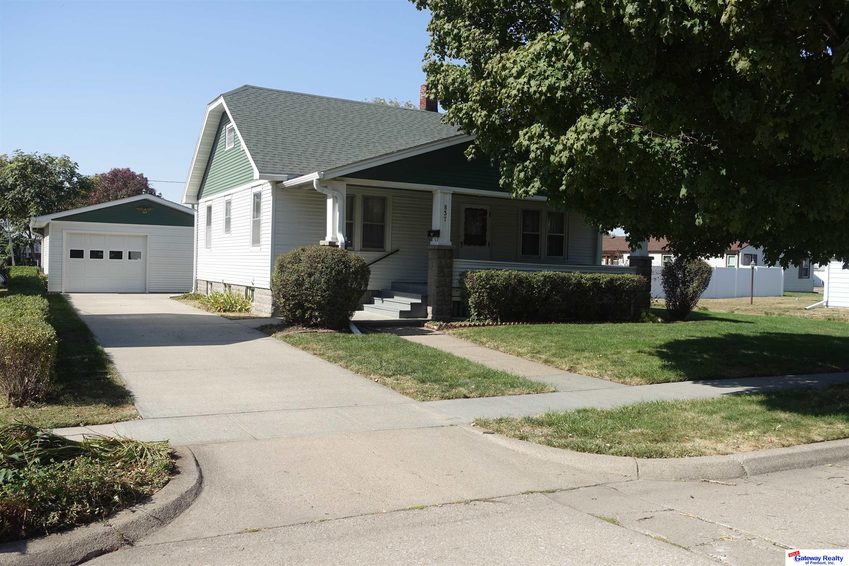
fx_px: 731
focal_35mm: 31
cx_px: 424
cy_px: 283
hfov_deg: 60.3
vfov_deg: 42.3
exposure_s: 1/100
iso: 125
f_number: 4
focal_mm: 11.45
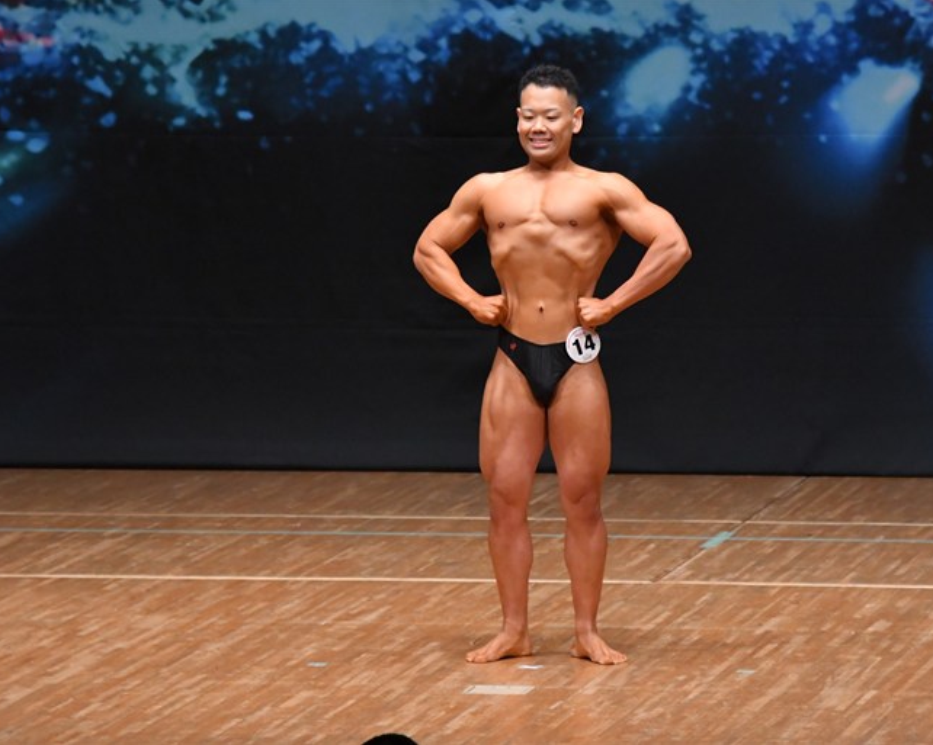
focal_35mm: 306
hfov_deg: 6.3
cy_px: 372
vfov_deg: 5.1
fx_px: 8446
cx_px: 550
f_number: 5.6
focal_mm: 180
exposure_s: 1/400
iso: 5000
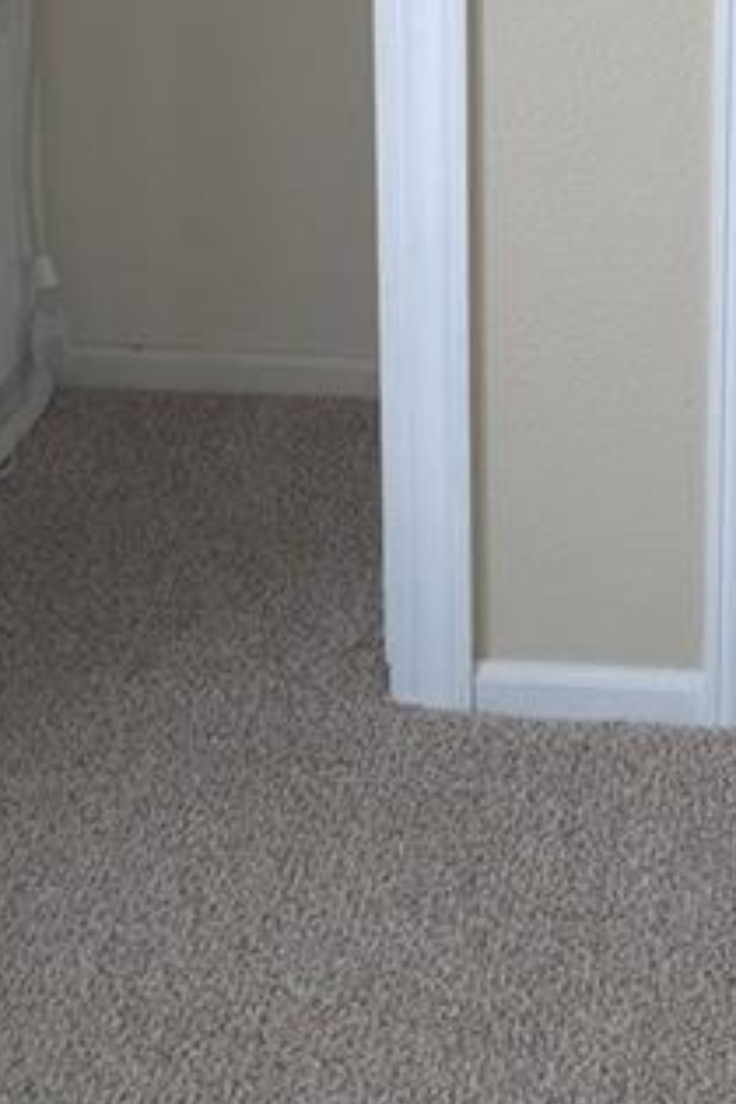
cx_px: 350
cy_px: -7
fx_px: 2790
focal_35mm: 91
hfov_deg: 15.0
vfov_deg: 21.6
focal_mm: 5.4
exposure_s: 1/60
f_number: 1.8
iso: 64
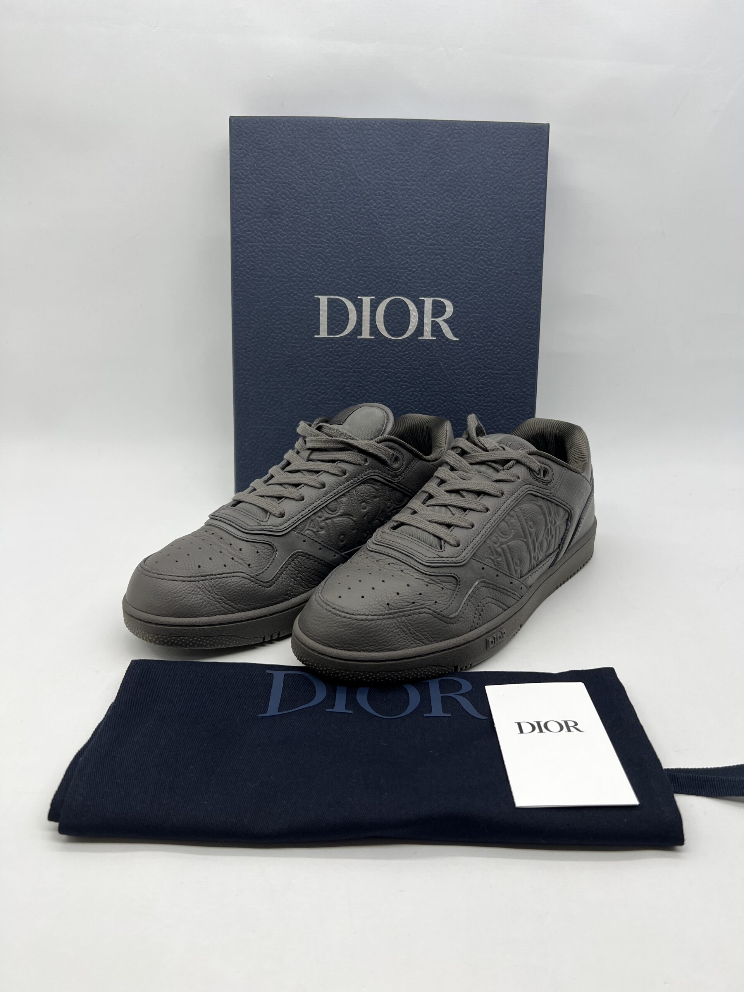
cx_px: 372
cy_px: 496
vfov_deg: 67.3
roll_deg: -1.0
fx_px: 745
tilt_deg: -22.6
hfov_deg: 53.1
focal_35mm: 26
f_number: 1.5
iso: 40
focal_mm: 5.7
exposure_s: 1/160
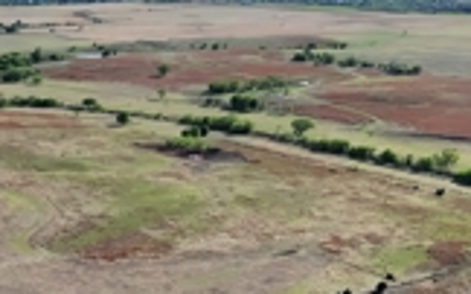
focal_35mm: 63
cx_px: 96
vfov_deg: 19.5
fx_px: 808
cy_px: 343
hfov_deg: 31.7
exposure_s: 1/6000
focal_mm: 6.72
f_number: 1.7
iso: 270
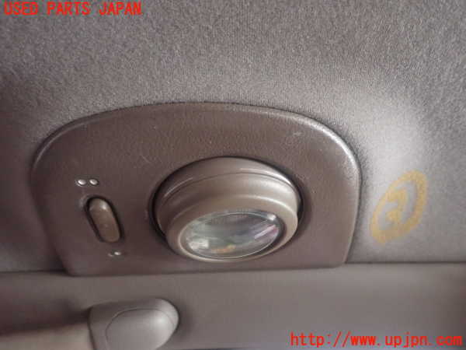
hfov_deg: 69.4
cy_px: 175
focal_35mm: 25
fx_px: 337
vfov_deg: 54.9
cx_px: 233
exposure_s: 1/30
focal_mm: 4.5
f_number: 2
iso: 800
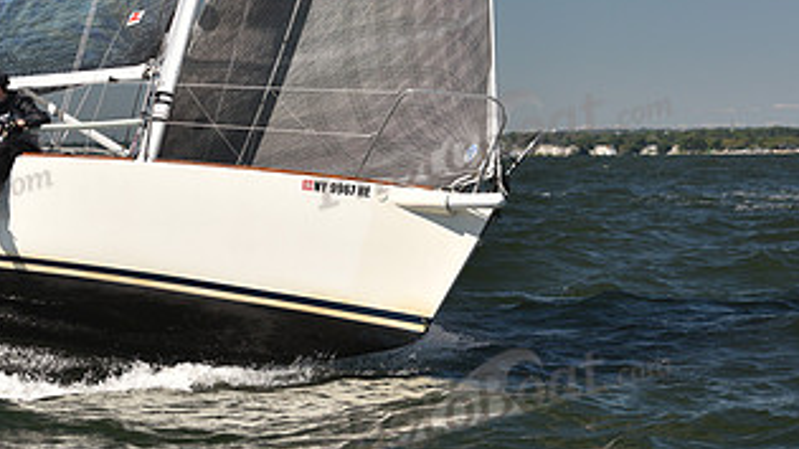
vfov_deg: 8.9
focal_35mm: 135
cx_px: 185
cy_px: 47
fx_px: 2859
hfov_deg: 15.8
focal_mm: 70
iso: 250
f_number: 3.5
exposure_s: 1/1250
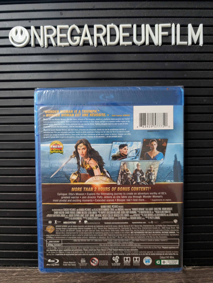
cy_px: 142
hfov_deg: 56.9
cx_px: 106
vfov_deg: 71.5
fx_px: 196
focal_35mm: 24
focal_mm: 6.9
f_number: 1.68
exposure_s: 1/105
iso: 529
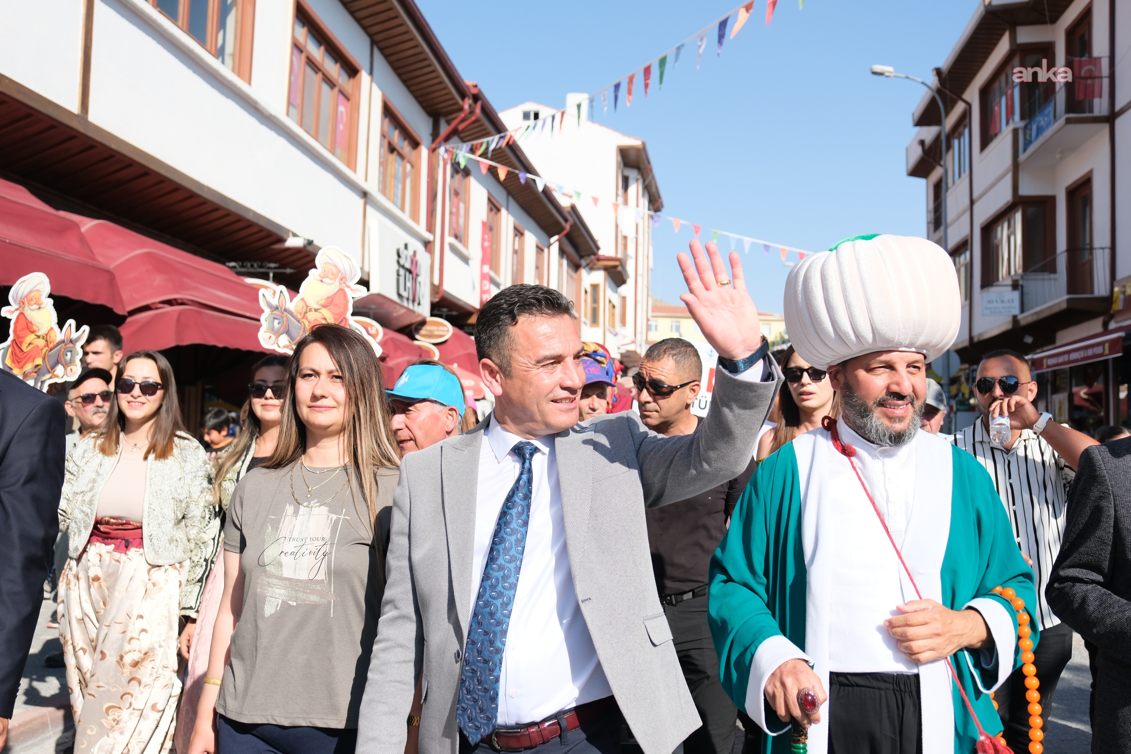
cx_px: 566
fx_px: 1068
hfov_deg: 55.8
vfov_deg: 38.9
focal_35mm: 34
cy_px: 377
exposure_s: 1/1900
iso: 320
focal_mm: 22.7
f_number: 3.2
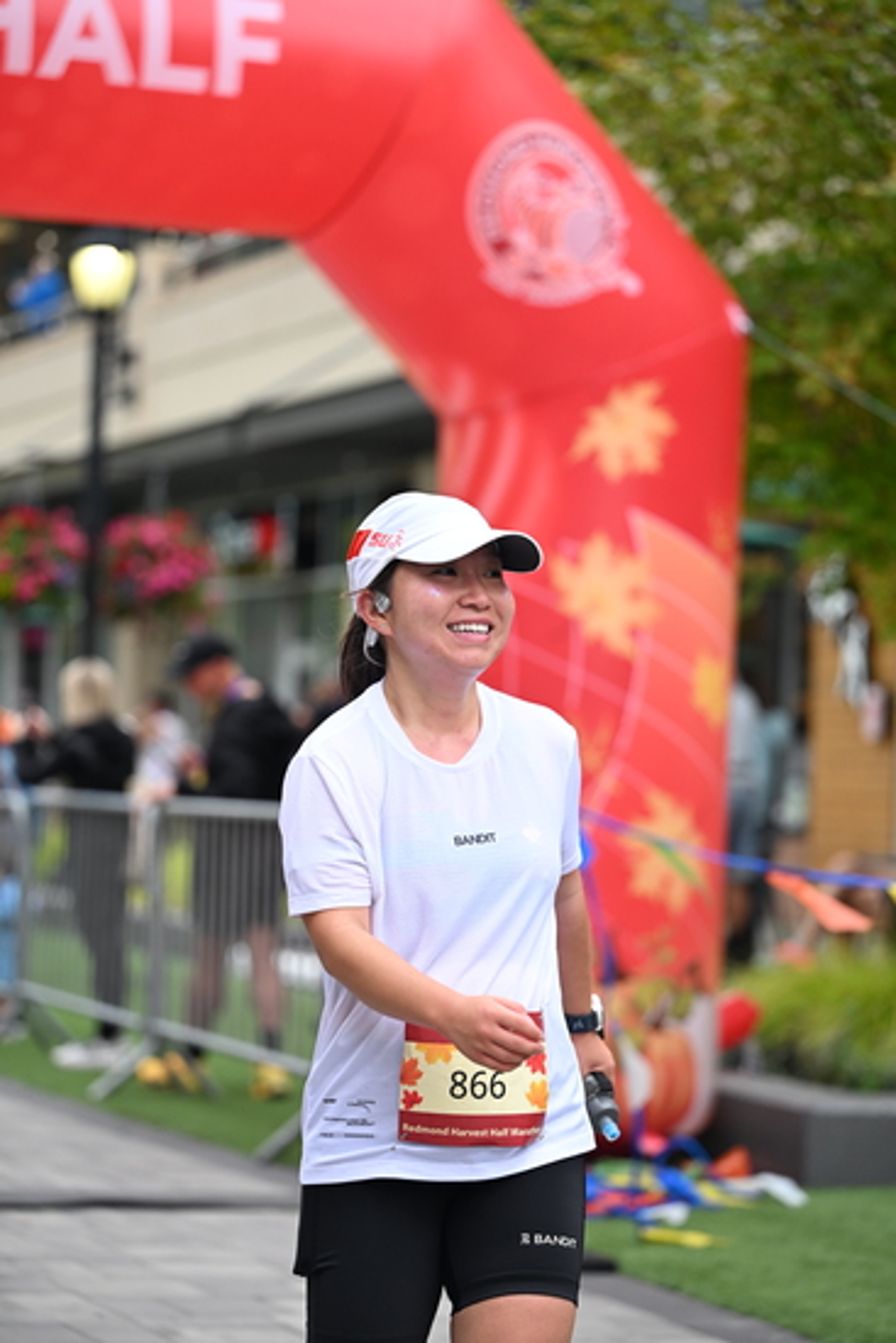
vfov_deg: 20.4
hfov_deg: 13.7
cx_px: 448
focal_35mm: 100
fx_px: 3731
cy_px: 672
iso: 640
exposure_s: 1/2000
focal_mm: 100
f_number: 2.8
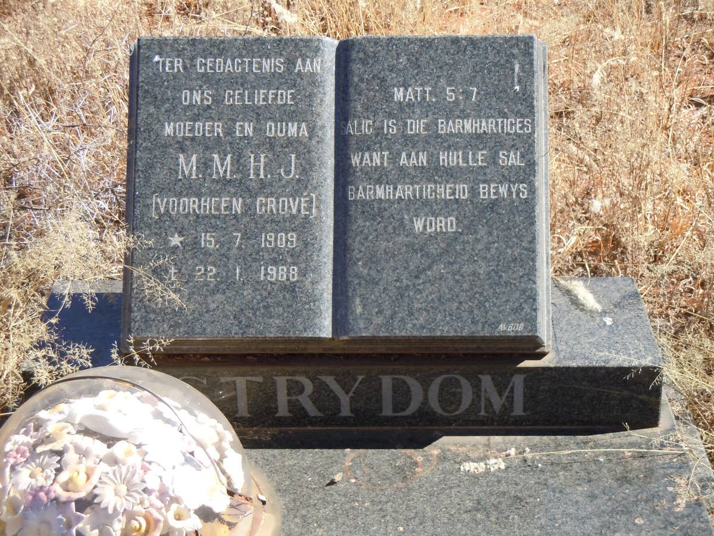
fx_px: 1588
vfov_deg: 19.1
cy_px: 268
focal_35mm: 77
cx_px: 357
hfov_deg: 25.3
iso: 200
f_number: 4.3
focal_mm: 13.9
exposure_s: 1/500
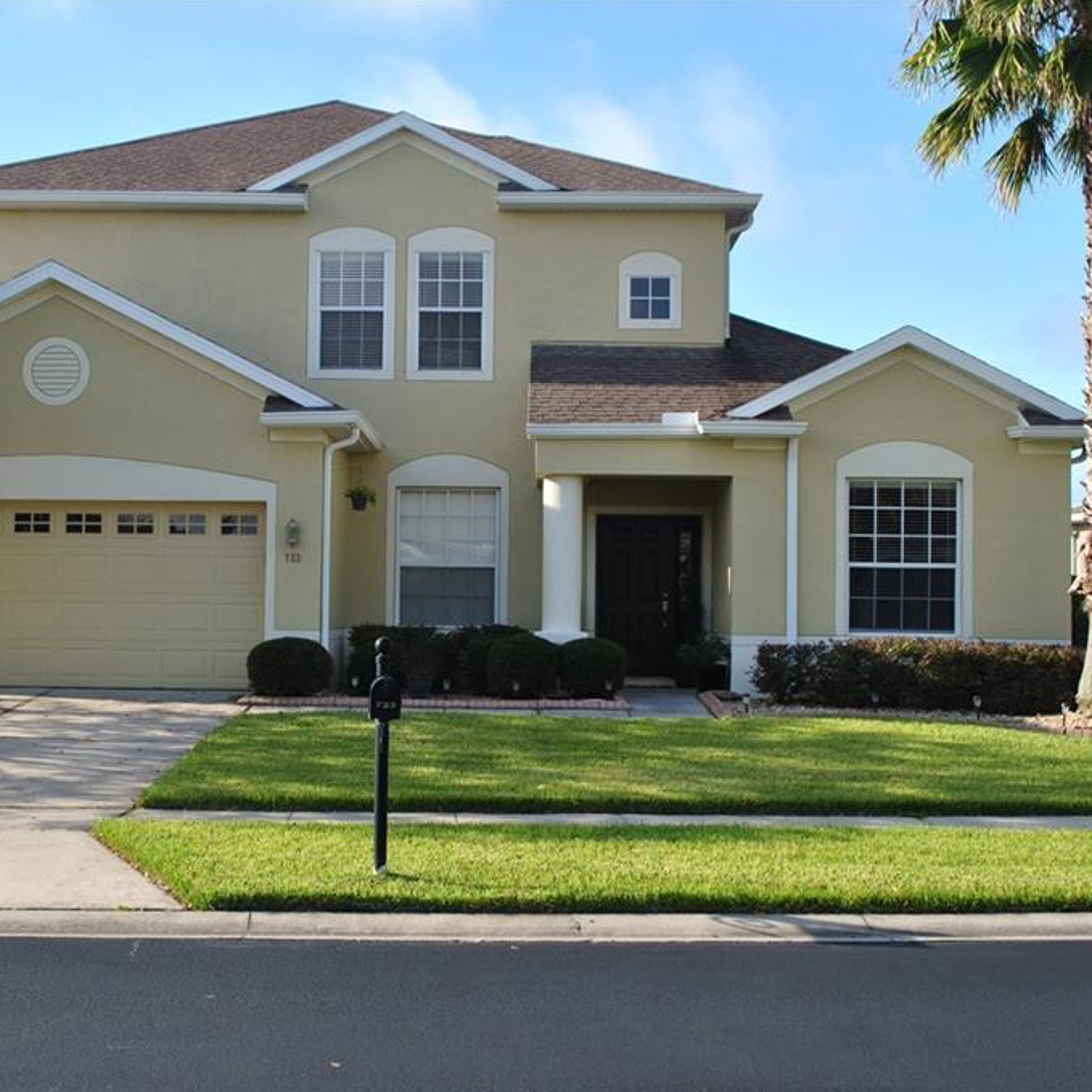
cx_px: 465
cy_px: 547
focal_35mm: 50
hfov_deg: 34.0
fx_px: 1785
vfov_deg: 34.0
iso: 200
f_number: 9
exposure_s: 1/160
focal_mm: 26
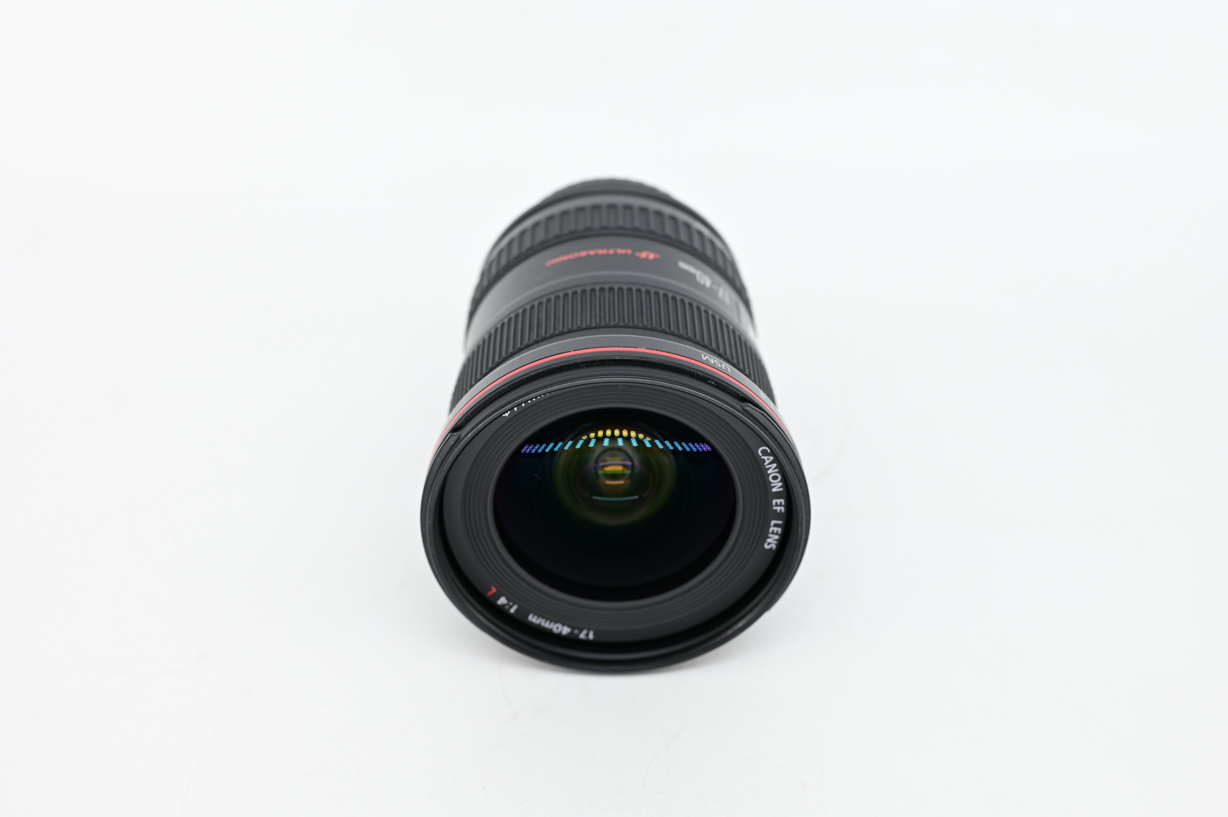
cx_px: 614
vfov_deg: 27.0
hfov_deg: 39.6
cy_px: 408
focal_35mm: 50
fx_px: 1704
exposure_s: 1/40
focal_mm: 50
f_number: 6.3
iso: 100
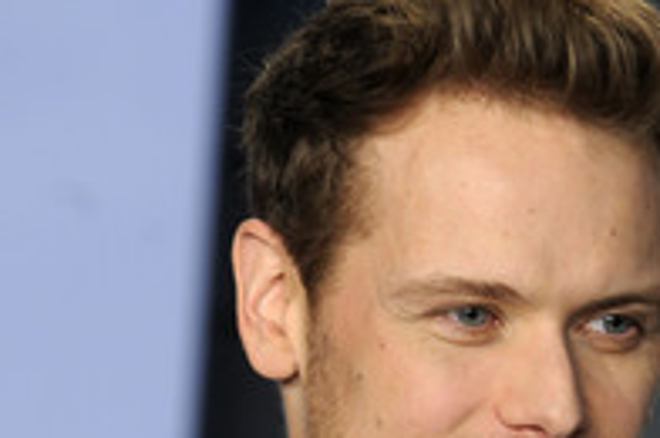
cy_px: 418
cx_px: 354
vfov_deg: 3.0
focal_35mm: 460
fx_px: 8419
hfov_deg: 4.5
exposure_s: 1/250
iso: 800
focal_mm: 200
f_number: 5
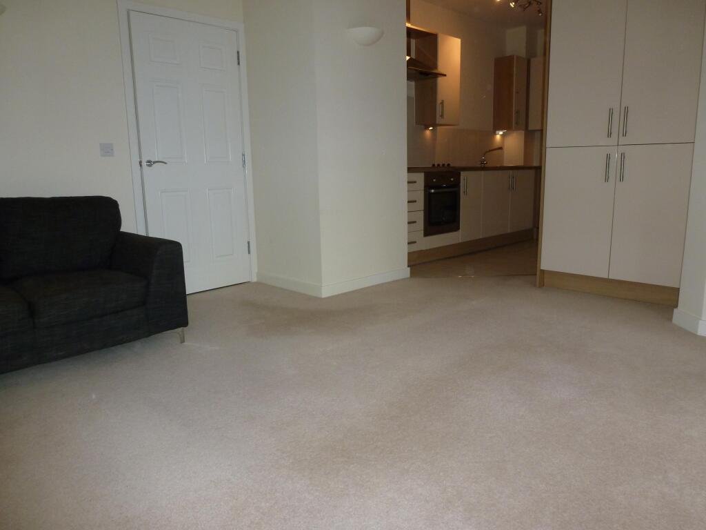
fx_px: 489
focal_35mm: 24
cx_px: 353
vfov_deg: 56.8
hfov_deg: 71.6
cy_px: 265
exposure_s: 1/60
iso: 200
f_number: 3.3
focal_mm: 4.3
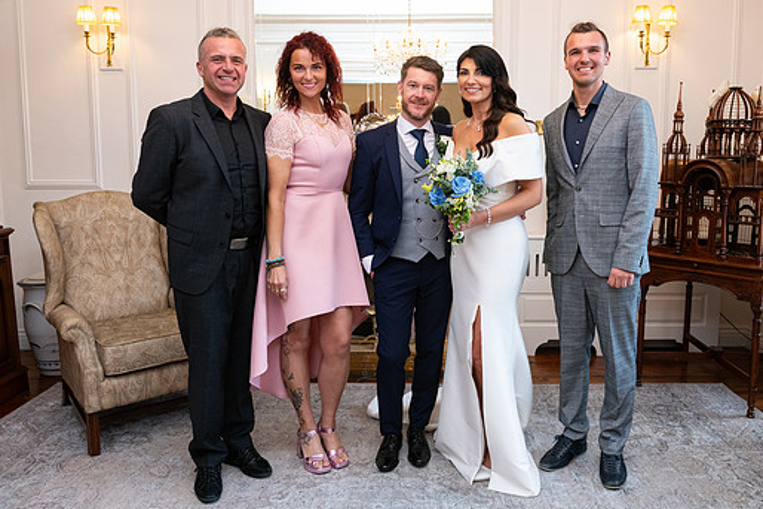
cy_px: 231
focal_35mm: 30
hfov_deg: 61.8
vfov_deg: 43.6
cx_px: 419
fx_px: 636
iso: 640
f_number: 5
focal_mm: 26
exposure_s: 1/160
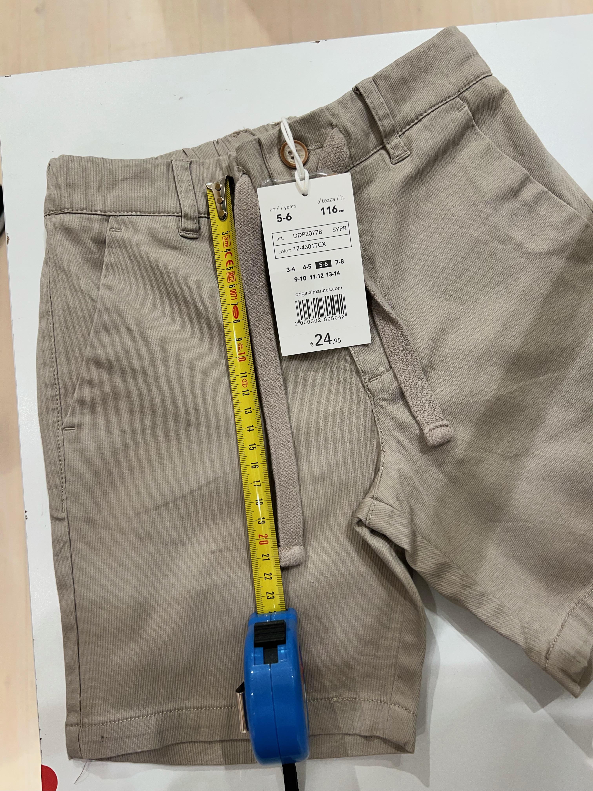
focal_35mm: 26
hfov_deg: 53.1
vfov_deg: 67.3
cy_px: 396
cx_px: 296
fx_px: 594
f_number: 1.5
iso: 50
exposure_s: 1/100
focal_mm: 5.7
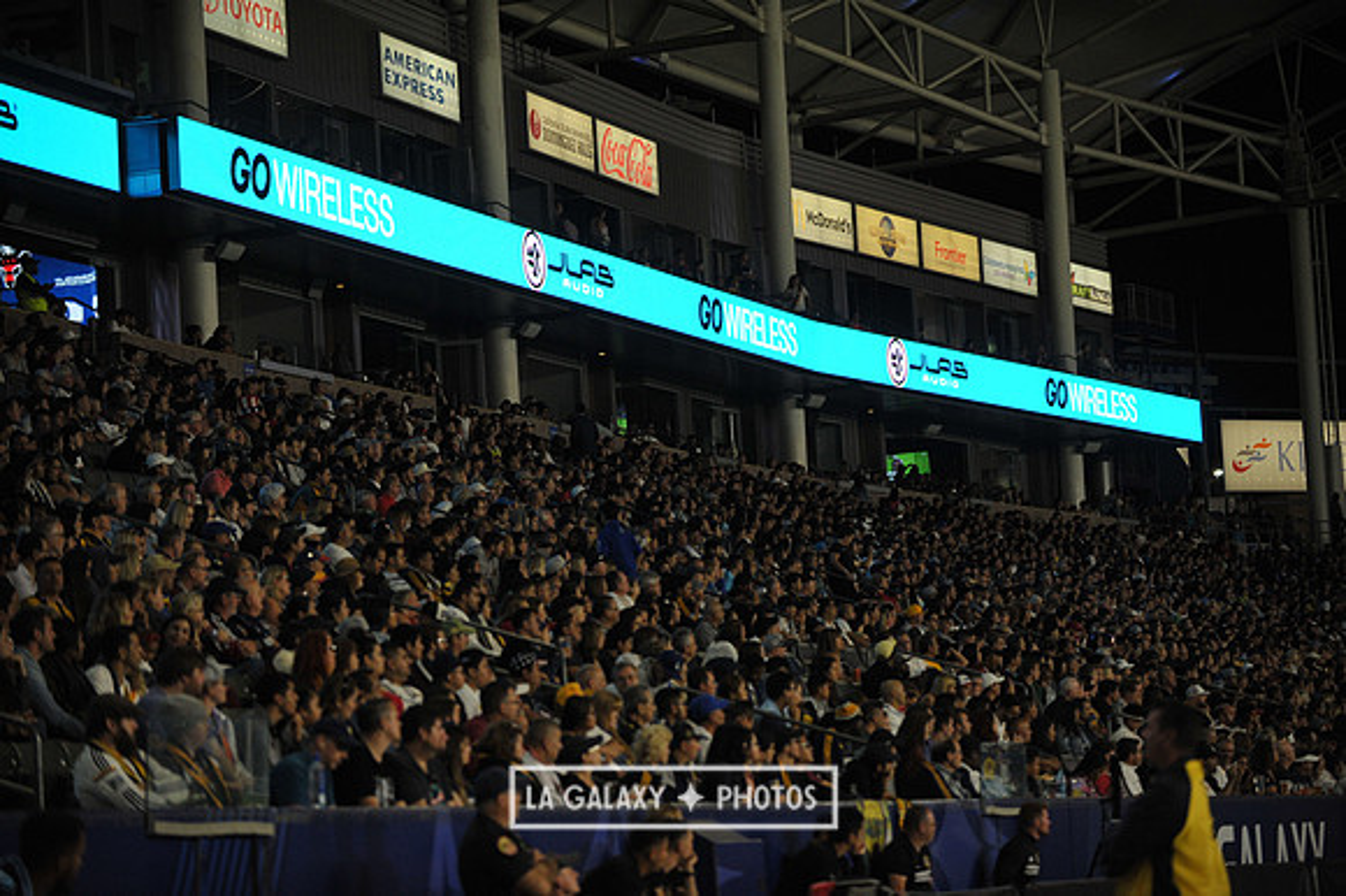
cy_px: 448
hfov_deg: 17.7
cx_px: 673
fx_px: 4334
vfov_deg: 11.8
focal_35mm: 116
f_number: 2.8
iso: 1250
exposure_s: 1/1250
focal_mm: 116
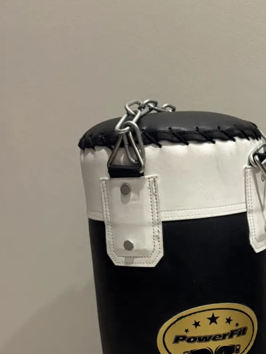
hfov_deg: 29.9
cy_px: 288
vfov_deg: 38.0
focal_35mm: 48
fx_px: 491
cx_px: 190
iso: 320
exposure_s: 1/60
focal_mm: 5.96
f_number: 1.6
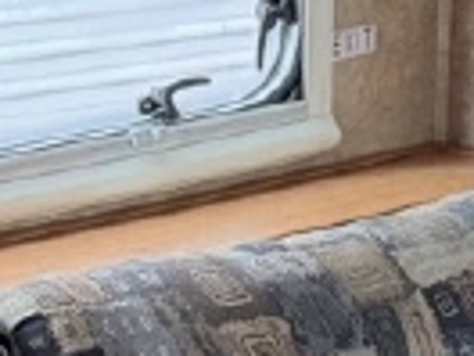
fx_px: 1985
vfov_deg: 9.5
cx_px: 18
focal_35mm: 145
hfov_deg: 13.5
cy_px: 737
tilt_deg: -25.6
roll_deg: +2.1
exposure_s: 1/63
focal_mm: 6.76
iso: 200
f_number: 1.78
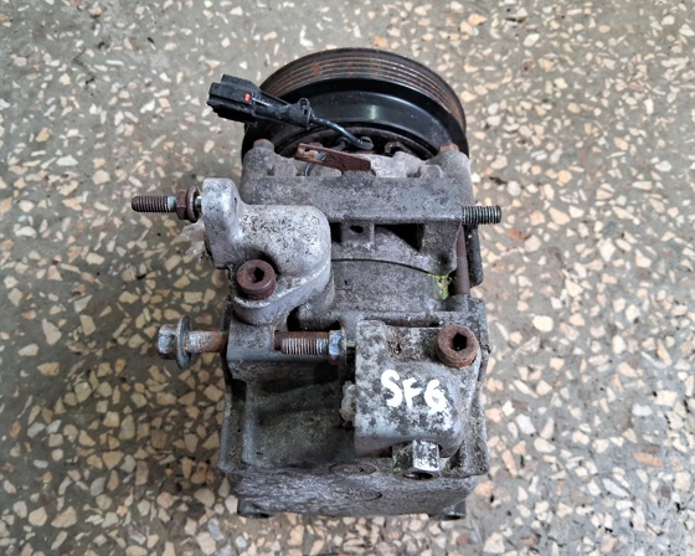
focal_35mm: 29
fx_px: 597
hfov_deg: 60.4
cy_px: 286
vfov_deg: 50.0
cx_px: 350
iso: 320
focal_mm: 3.98
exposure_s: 1/50
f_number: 1.8
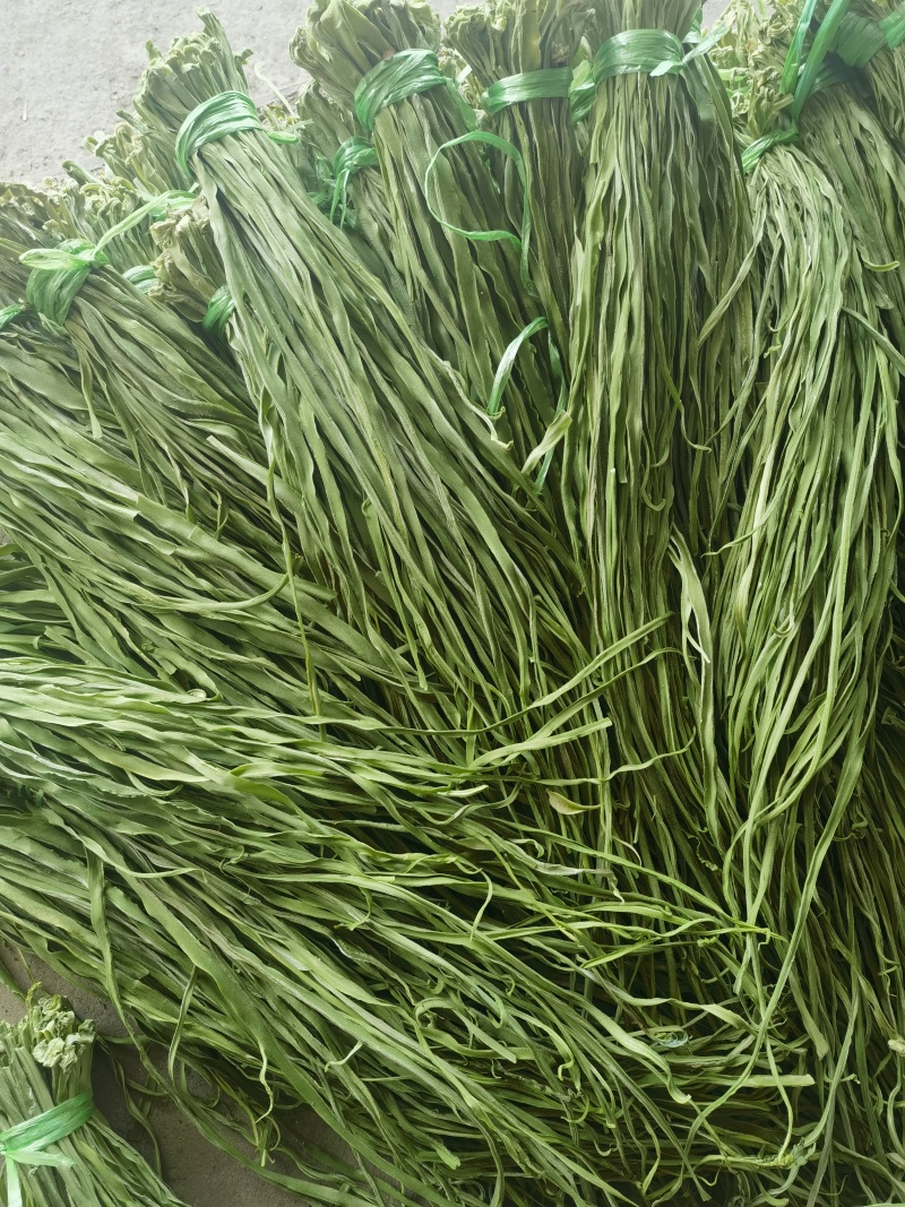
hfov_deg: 51.3
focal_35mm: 27
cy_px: 604
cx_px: 452
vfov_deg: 65.3
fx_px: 941
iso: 80
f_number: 1.9
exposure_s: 1/100
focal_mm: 6.67
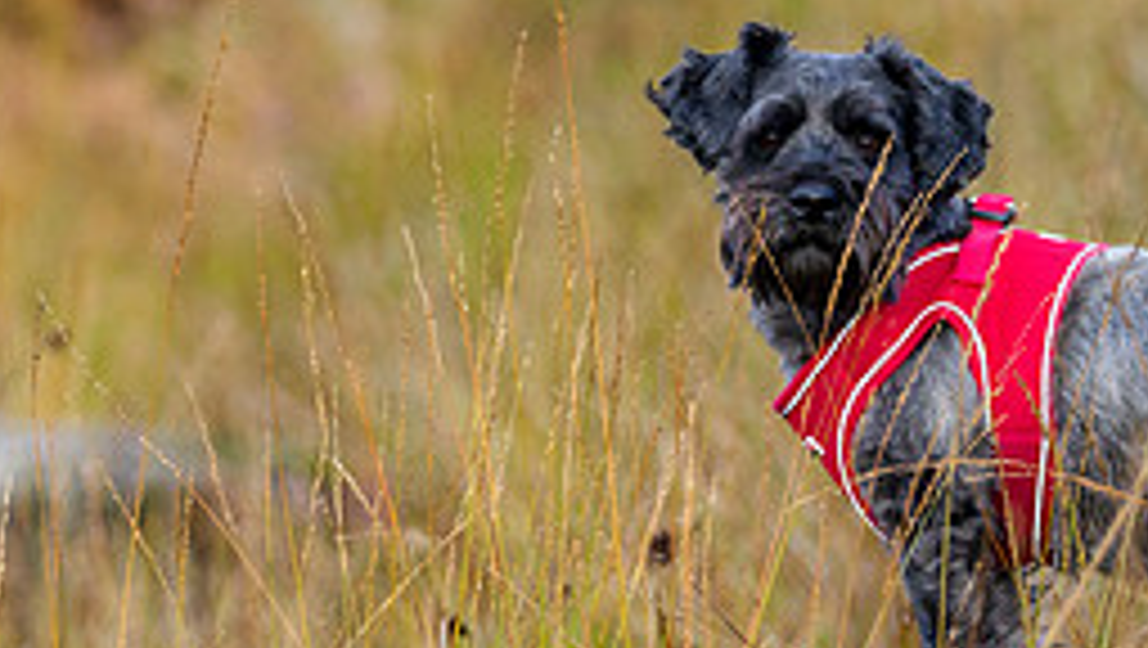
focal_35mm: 1617
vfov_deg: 0.8
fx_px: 49269
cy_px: 66
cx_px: 920
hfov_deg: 1.3
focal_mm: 300
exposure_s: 1/640
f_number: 4.5
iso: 640
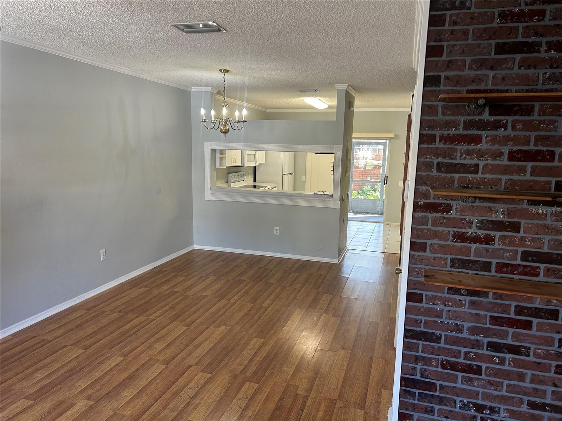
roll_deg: -0.6
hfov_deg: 67.3
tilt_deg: -8.9
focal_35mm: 26
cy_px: 210
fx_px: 422
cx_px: 281
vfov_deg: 53.1
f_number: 1.5
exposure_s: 1/60
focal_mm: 5.7
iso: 80
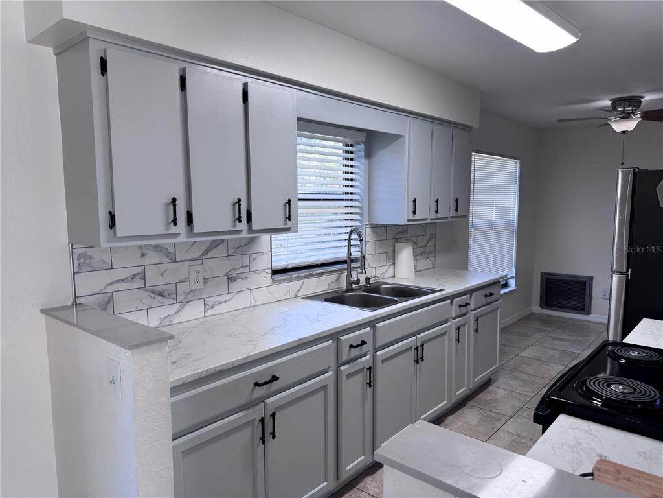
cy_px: 249
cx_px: 332
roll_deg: +0.1
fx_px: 460
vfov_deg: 56.8
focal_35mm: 24
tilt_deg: -6.9
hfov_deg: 71.6
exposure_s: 1/120
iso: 64
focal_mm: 6.76
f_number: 1.78
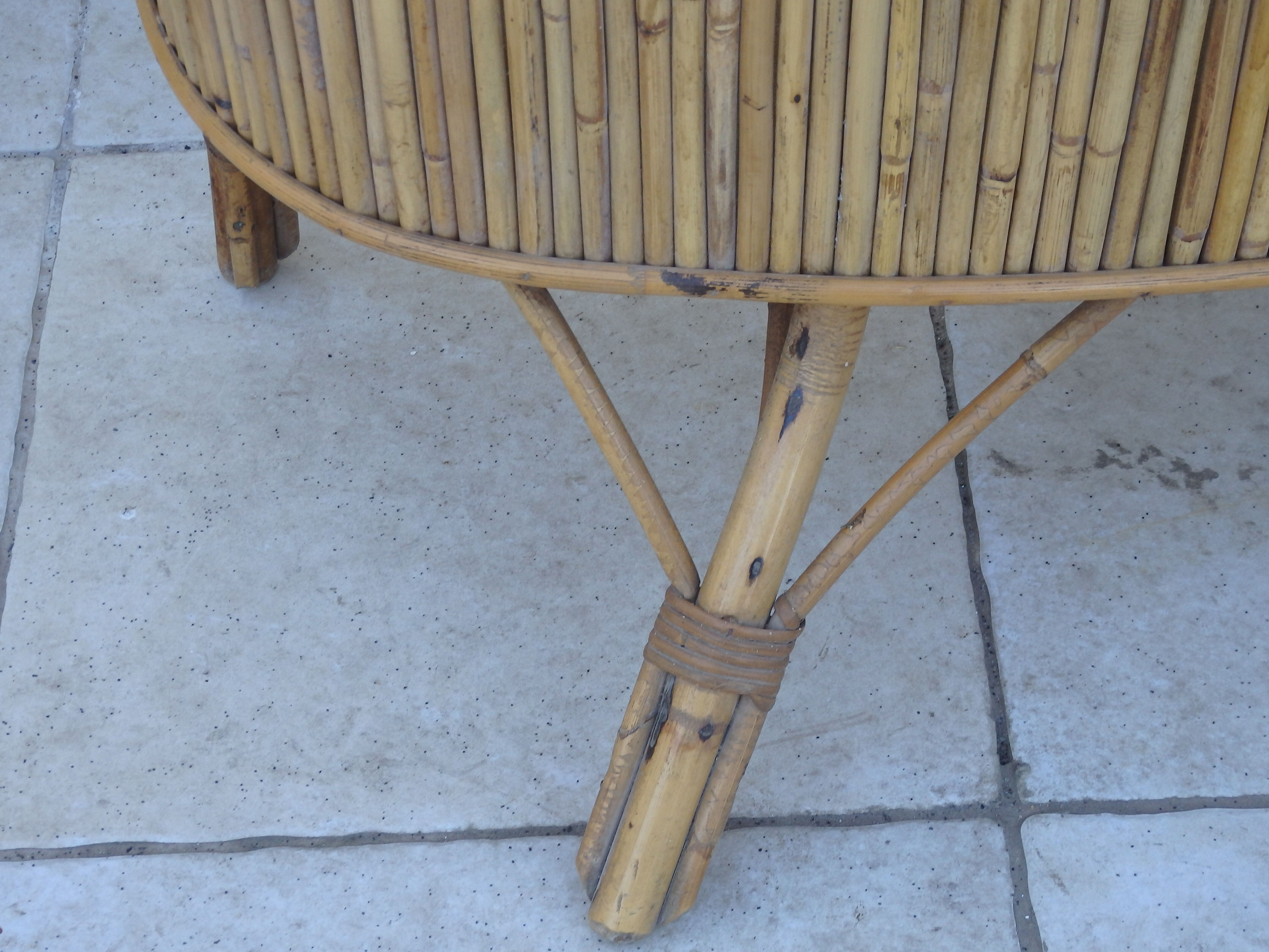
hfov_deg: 26.7
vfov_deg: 20.2
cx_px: 634
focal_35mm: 73
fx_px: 2676
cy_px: 476
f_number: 4.5
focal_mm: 13.1
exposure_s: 1/80
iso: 160
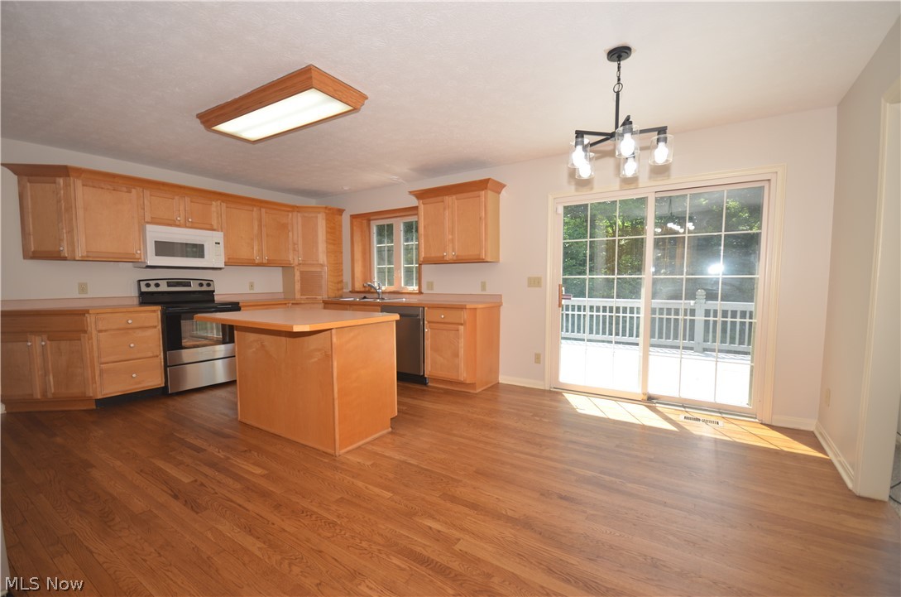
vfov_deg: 77.1
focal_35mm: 15
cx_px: 450
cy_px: 298
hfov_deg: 100.5
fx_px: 375
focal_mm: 10
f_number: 5.6
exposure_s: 1/125
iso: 200
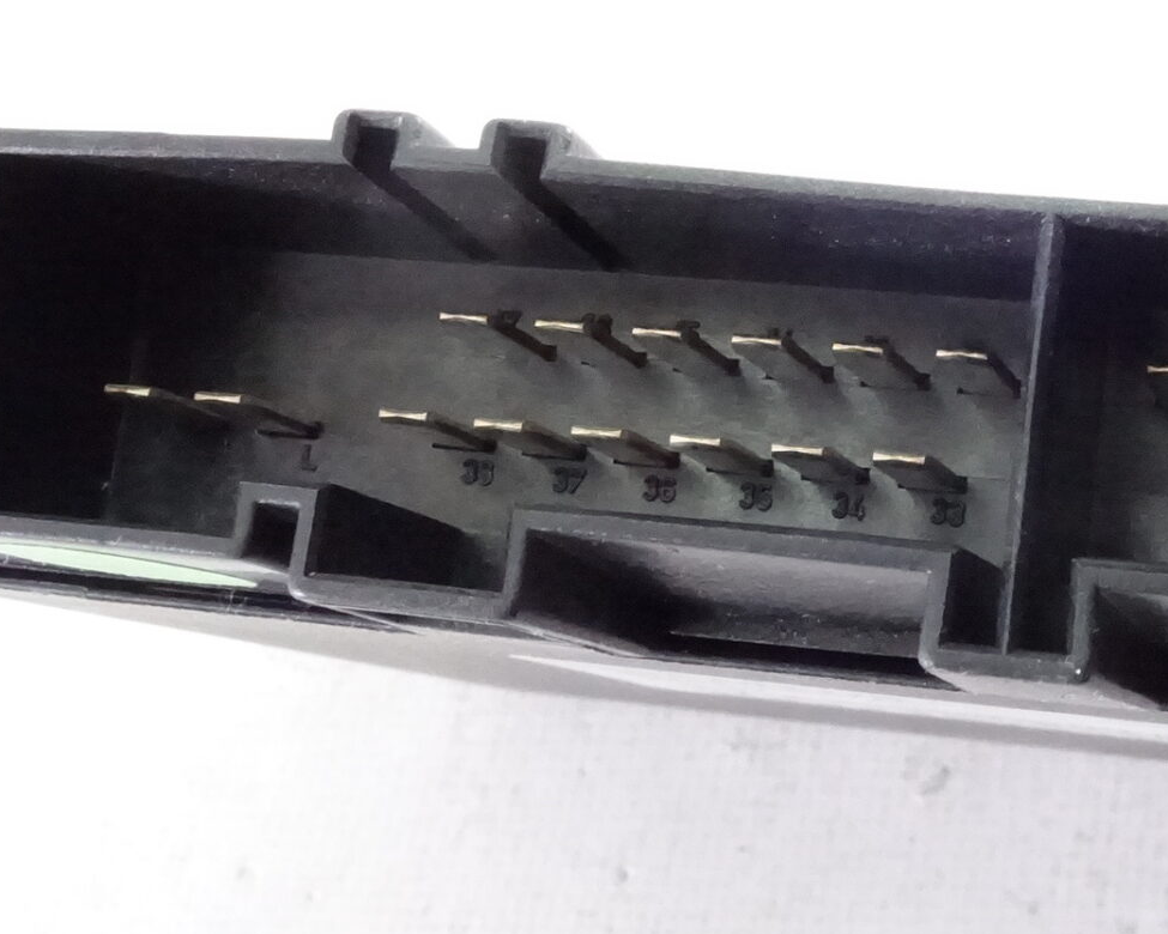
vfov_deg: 22.1
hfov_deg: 27.0
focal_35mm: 69
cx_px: 925
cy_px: 354
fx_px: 2385
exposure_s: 1/30
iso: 6400
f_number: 11
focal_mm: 10.4
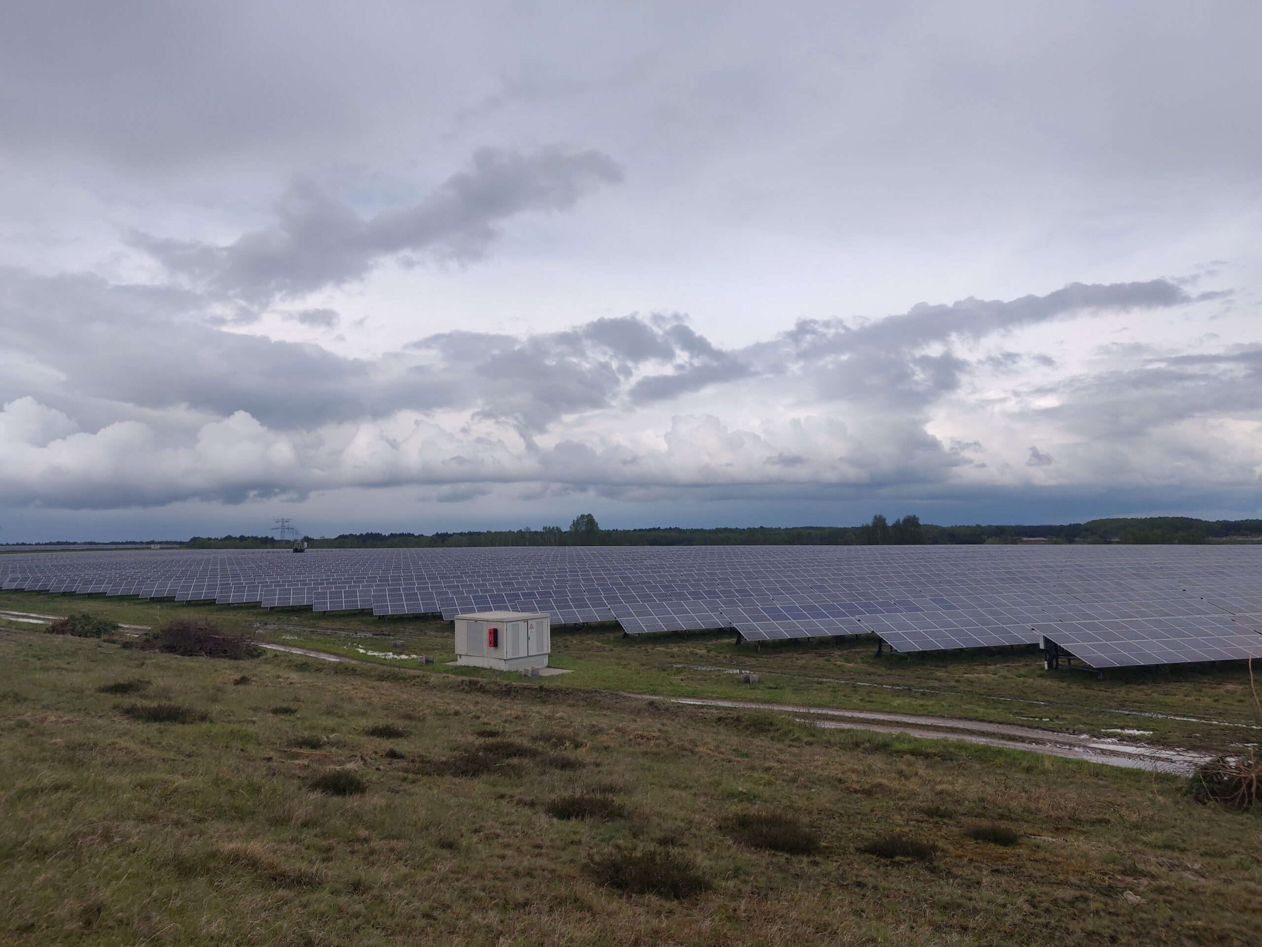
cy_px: 474
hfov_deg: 69.4
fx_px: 911
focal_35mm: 25
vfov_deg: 54.9
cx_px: 631
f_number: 1.7
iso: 100
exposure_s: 1/2350
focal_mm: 4.25
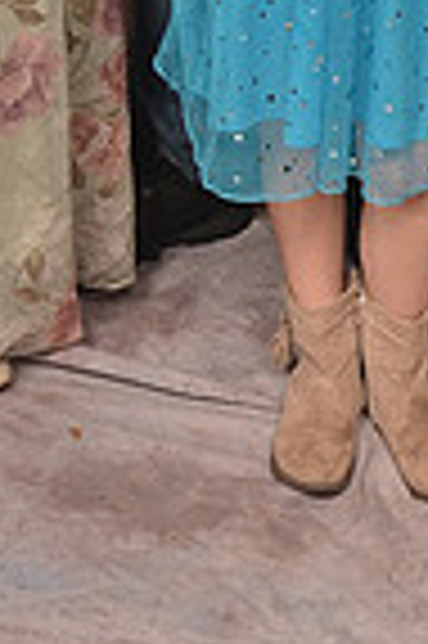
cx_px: 135
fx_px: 2610
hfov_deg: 9.4
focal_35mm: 146
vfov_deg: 12.7
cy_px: -549
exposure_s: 1/60
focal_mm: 24
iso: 200
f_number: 5.6
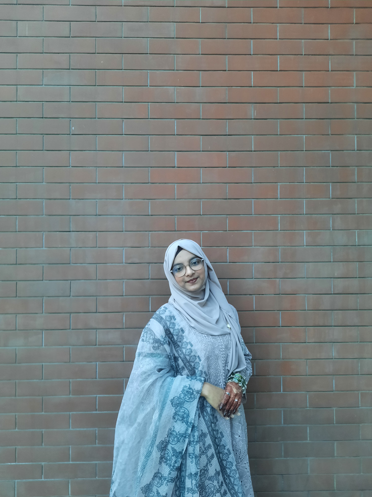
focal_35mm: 25
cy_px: 248
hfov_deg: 54.9
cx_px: 186
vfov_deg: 69.4
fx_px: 358
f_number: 2
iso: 250
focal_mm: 4.6
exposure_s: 1/33
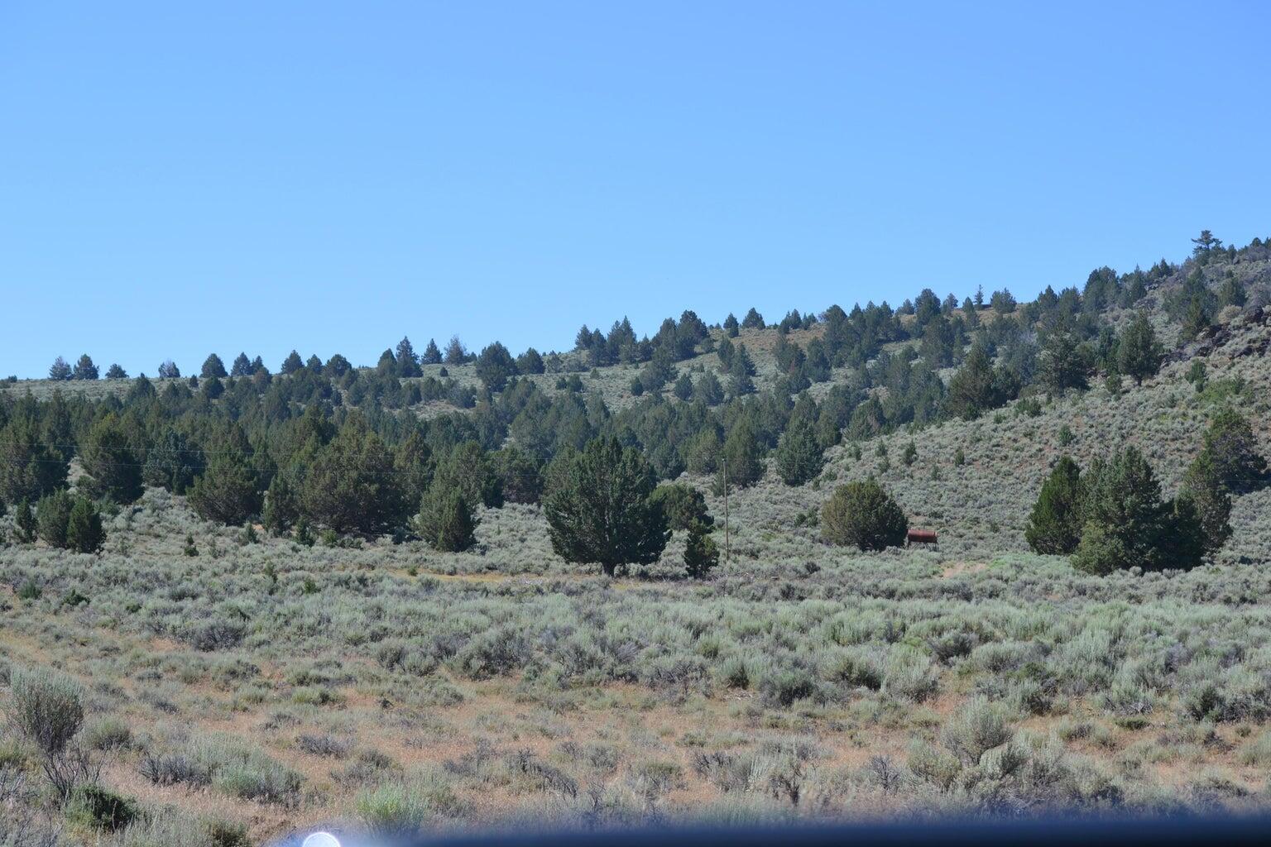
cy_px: 424
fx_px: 3071
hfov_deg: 23.4
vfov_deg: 15.7
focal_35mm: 87
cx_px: 636
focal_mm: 58
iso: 100
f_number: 7.1
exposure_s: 1/200
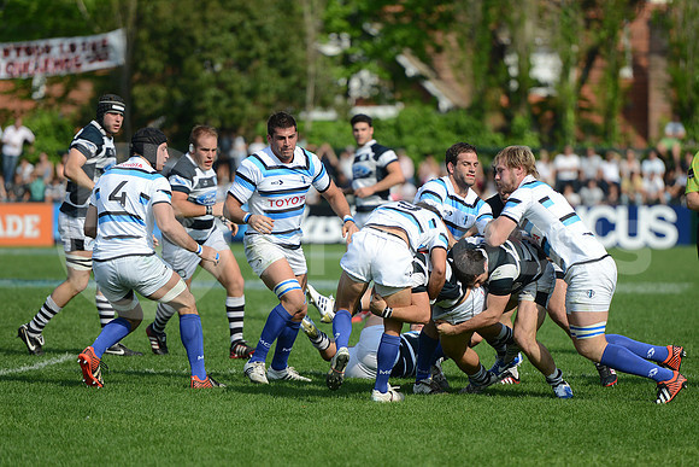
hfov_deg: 10.5
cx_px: 350
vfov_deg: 7.0
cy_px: 234
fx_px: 3787
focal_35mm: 195
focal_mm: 195
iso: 250
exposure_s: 1/2500
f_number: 2.8
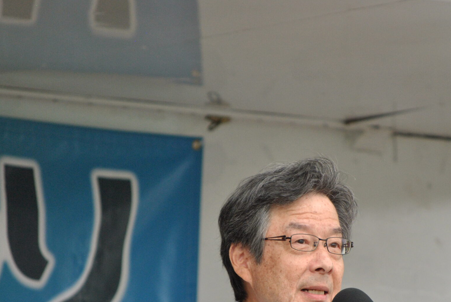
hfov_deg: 4.1
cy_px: 250
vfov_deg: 2.8
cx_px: 299
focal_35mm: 499
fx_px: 6258
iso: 400
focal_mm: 200
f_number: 5.6
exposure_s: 1/800
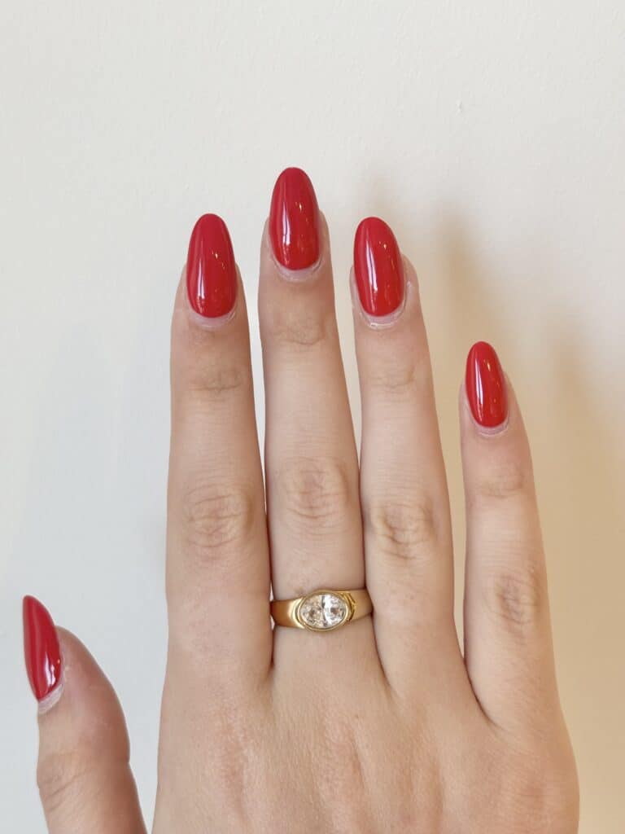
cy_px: 417
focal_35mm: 52
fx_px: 1252
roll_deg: -1.3
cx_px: 312
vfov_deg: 36.8
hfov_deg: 28.0
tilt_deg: -26.0
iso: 40
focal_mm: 5.96
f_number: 1.6
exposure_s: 1/207
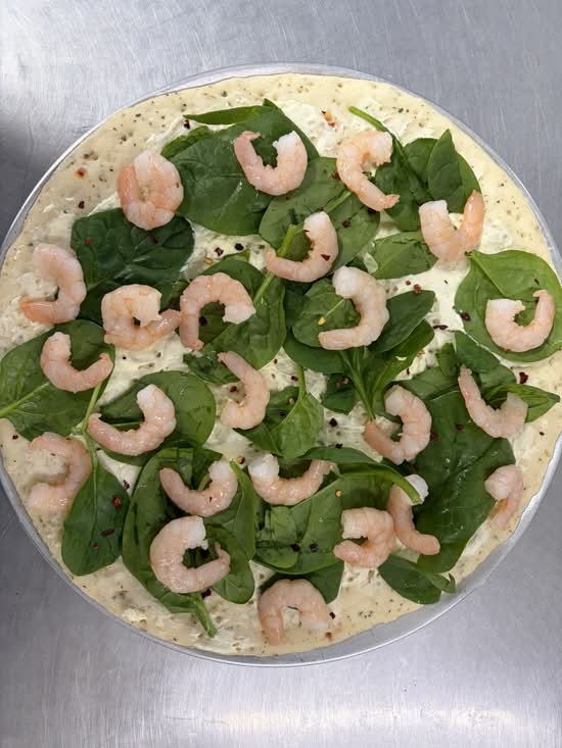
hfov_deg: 53.1
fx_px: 563
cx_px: 281
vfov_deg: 67.3
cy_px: 374
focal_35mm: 26
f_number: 1.6
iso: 200
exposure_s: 1/50
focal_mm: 5.96
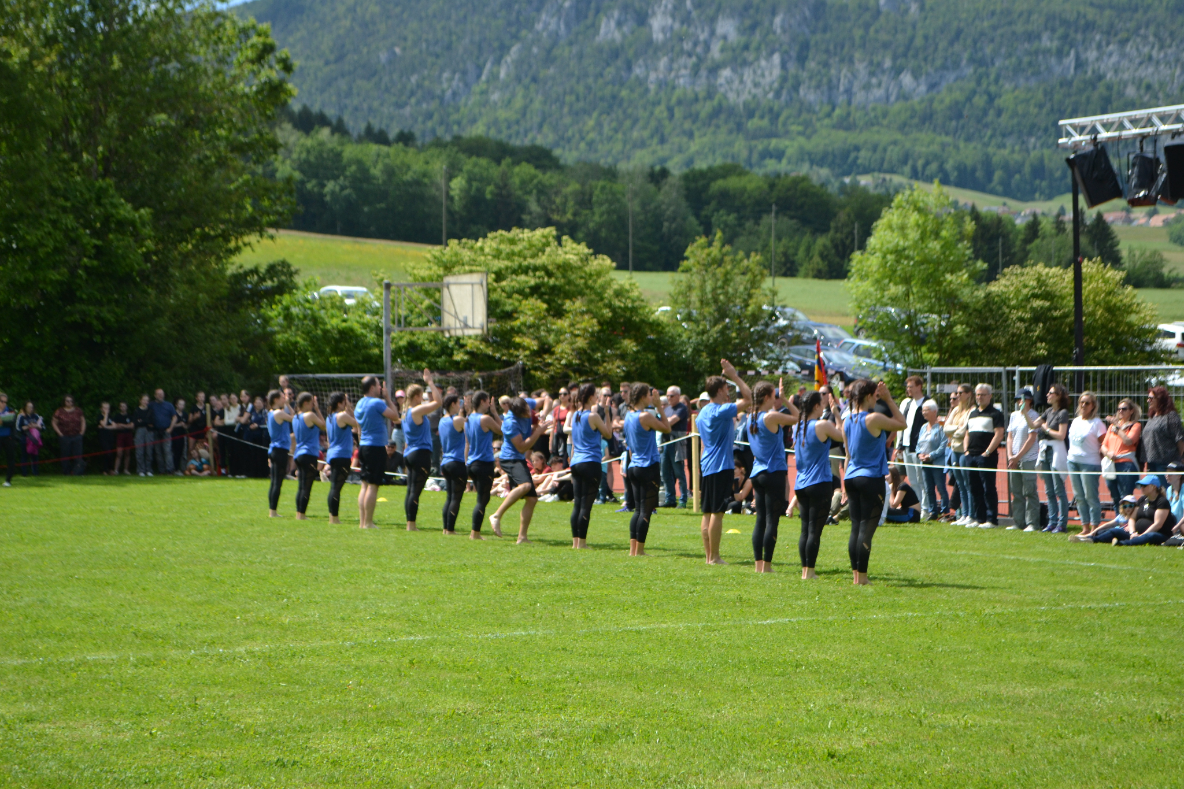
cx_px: 592
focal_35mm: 69
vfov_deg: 19.7
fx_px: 2269
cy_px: 394
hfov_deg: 29.2
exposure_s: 1/1250
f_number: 5.3
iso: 400
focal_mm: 46
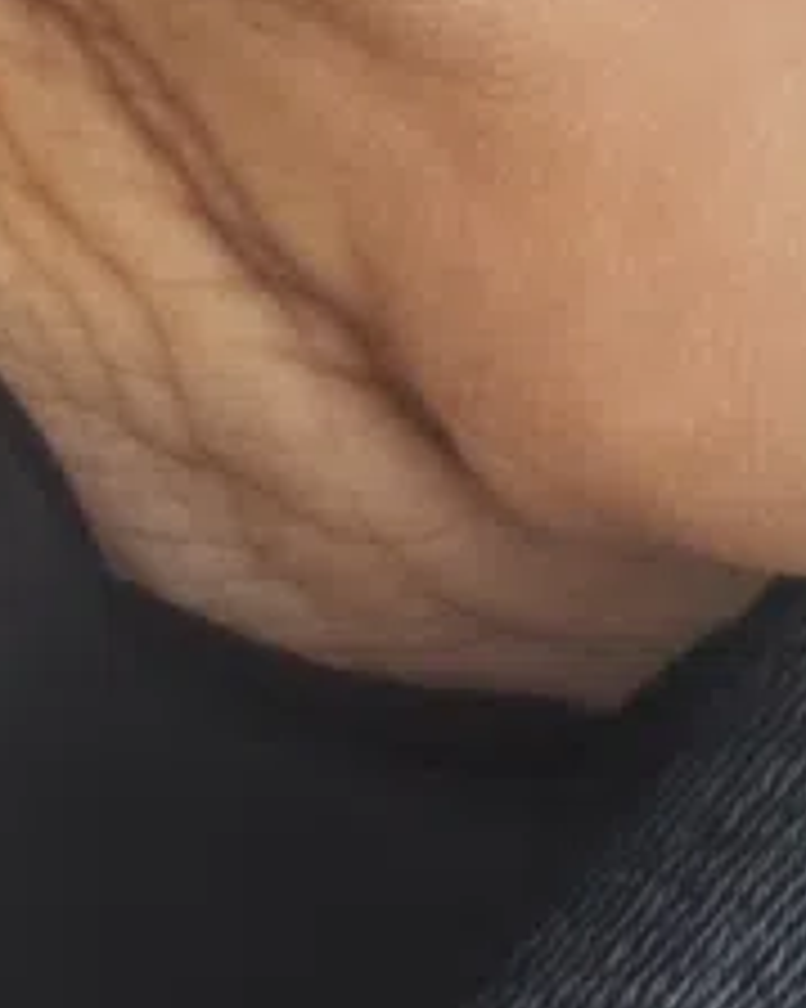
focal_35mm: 137
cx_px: 2188
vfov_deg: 10.3
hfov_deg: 9.5
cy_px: -2000
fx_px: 4088
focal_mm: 7.01
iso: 187
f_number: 1.69
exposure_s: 1/100
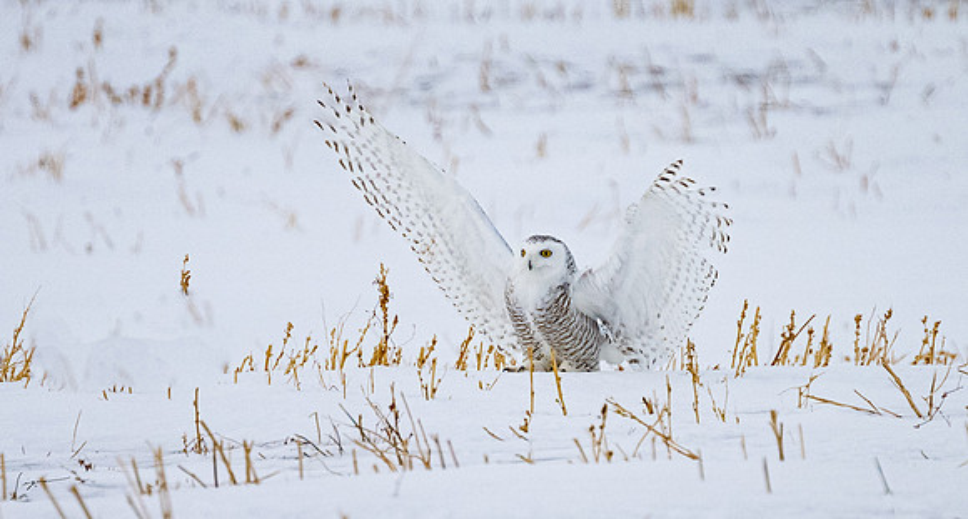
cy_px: 512
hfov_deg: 2.0
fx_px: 27302
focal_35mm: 1076
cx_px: 559
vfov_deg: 1.1
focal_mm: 400
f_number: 5.6
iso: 2800
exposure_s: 1/2000
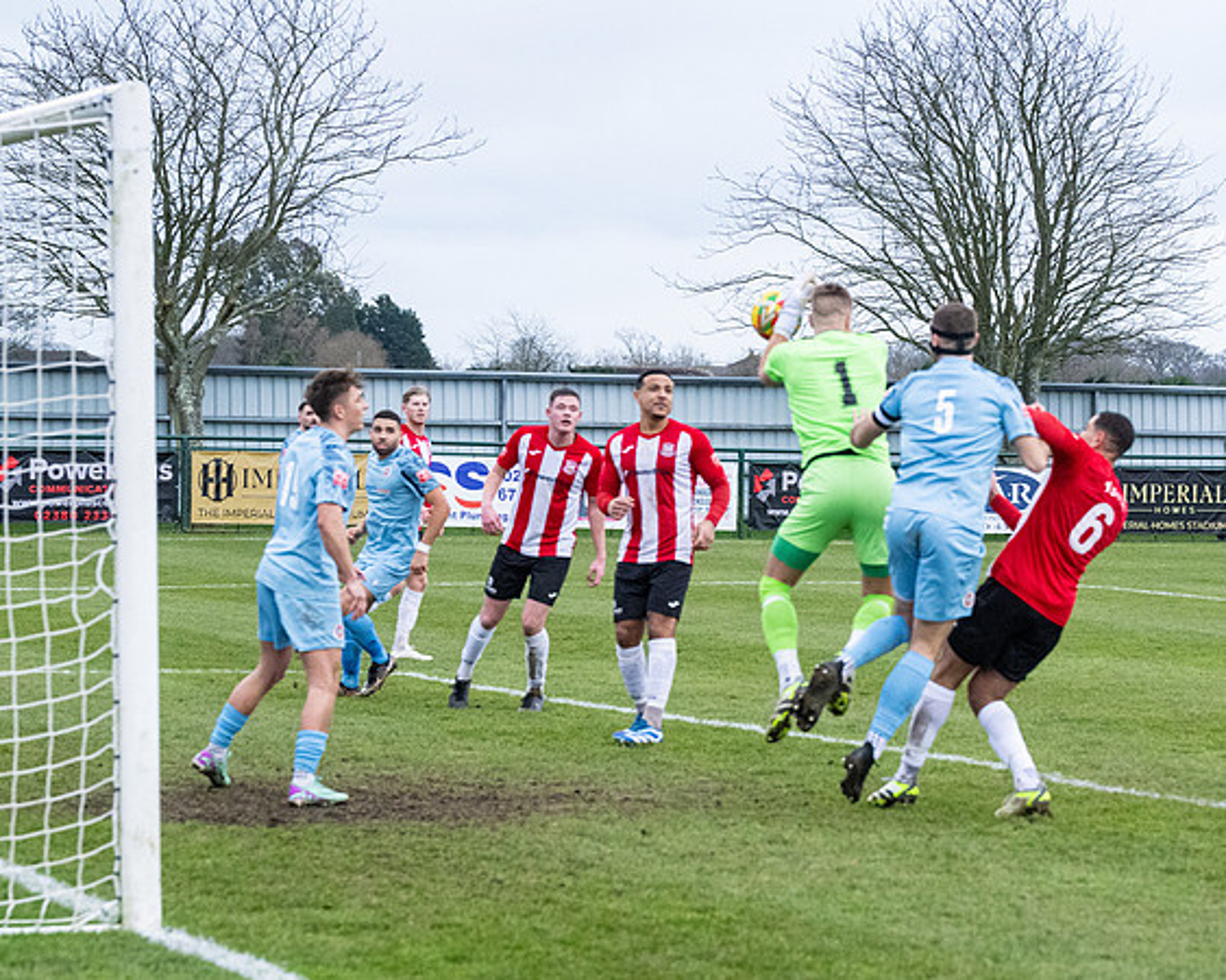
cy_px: 499
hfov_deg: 16.9
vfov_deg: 13.6
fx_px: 4109
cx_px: 940
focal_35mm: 113
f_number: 4
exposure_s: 1/1250
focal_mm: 70
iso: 4000
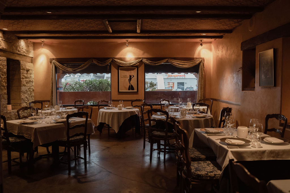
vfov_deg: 43.9
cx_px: 149
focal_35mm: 30
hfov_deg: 62.6
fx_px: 239
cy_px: 100
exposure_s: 1/125
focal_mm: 28
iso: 5000
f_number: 3.5
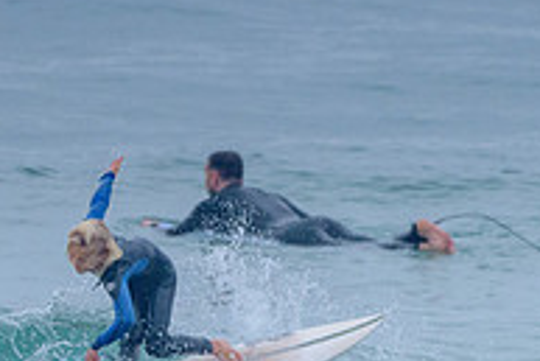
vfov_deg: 0.7
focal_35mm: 1841
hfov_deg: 1.1
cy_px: 379
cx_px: 144
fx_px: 27635
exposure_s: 1/2000
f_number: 5.6
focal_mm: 500
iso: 1600
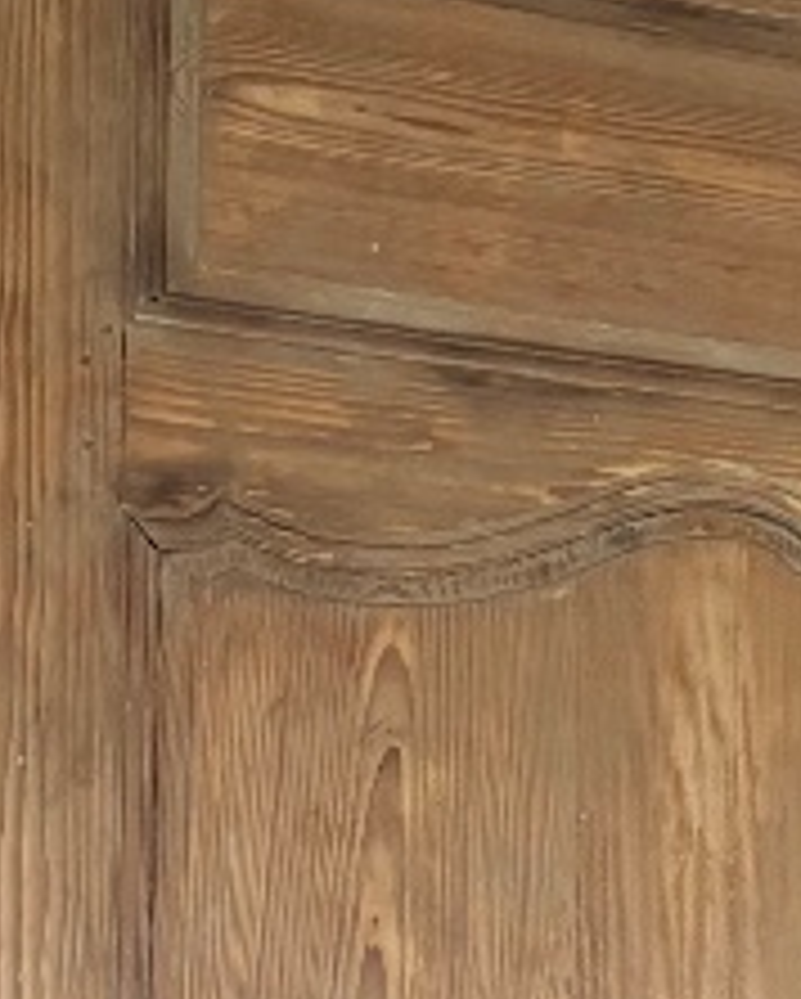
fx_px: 4054
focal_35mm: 137
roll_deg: -1.7
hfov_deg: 10.3
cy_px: 1706
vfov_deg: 12.9
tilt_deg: -1.3
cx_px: 1629
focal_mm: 5.96
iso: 250
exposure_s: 1/60
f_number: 1.6
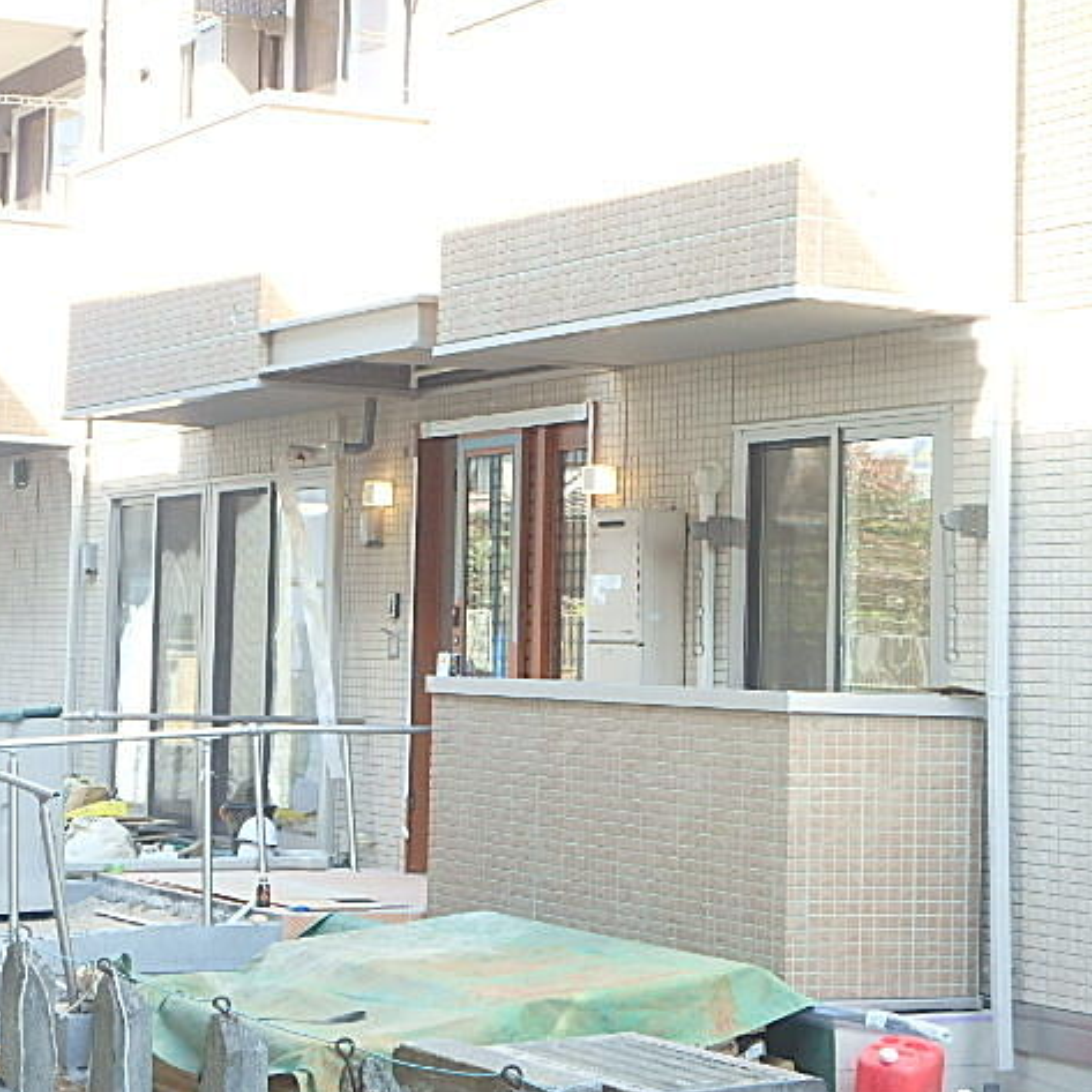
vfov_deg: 21.9
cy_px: 549
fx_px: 2820
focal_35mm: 79
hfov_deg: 21.8
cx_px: 381
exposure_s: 1/80
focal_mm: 11.7
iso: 250
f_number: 5.1
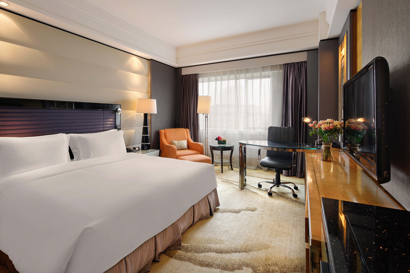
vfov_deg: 70.5
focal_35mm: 17
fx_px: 194
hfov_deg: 93.3
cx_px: 205
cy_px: 136
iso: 100
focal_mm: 17
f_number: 11
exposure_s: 1/6
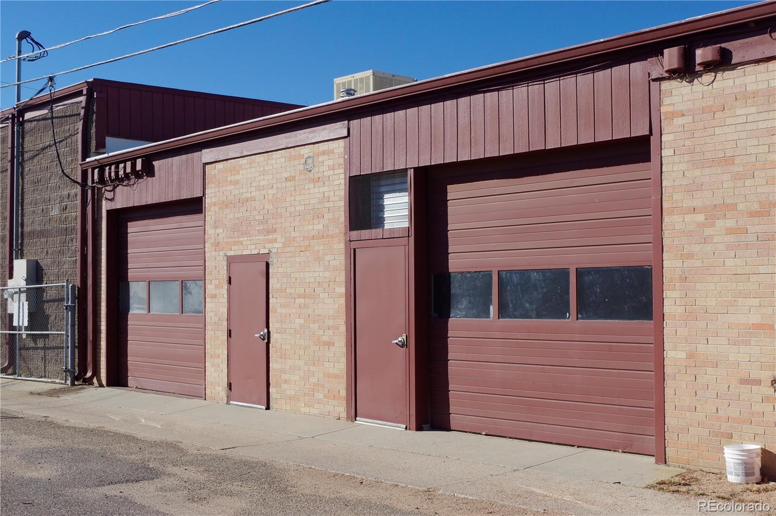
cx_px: 388
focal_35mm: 46
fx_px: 990
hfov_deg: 42.8
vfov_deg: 29.2
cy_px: 258
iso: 200
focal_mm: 30.63
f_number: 14
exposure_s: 1/200
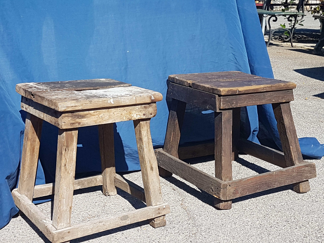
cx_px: 162
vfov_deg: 53.1
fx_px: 243
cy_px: 122
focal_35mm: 26
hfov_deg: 67.3
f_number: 1.7
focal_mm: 4.2
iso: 40
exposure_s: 1/1800
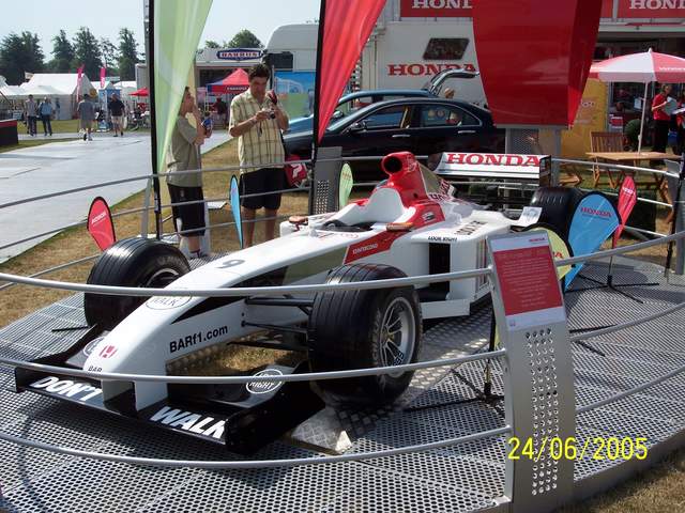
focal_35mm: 38
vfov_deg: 37.7
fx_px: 752
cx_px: 342
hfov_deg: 49.0
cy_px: 256
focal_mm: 8
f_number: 4.8
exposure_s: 1/1000
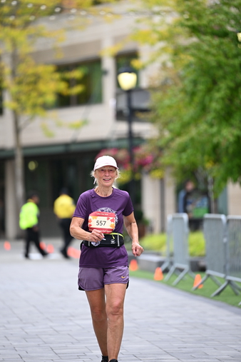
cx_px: 114
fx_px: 2179
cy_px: 174
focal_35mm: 217
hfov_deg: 6.3
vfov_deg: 9.5
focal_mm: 200
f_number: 2.8
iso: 400
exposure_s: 1/1000
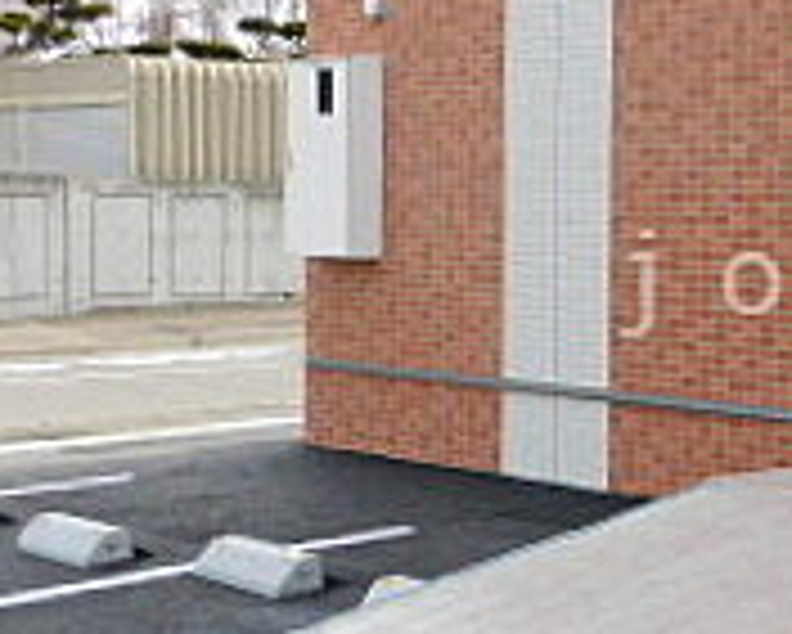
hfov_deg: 21.1
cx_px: 927
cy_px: 283
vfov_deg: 18.1
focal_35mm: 85
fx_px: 1994
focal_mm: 4.3
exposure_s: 1/500
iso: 125
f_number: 3.3
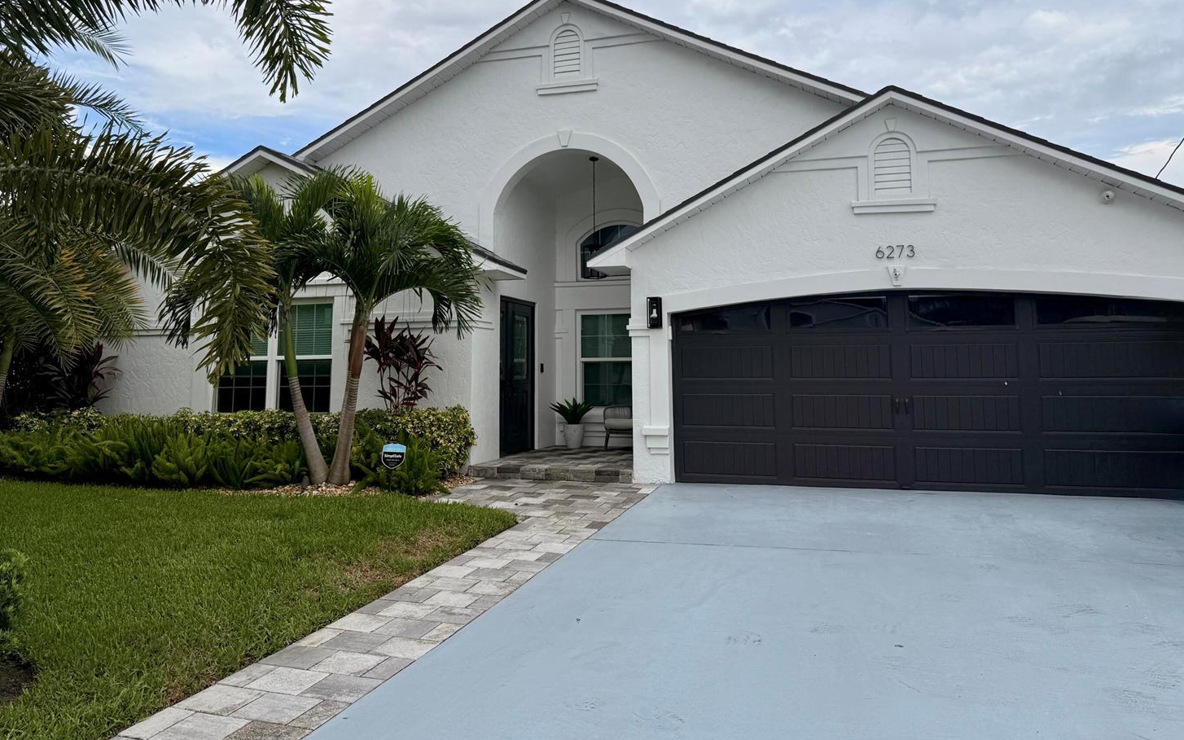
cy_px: 270
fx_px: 904
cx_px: 581
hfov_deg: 66.5
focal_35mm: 28
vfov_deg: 44.1
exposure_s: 1/7353
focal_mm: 6.76
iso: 80
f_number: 1.78
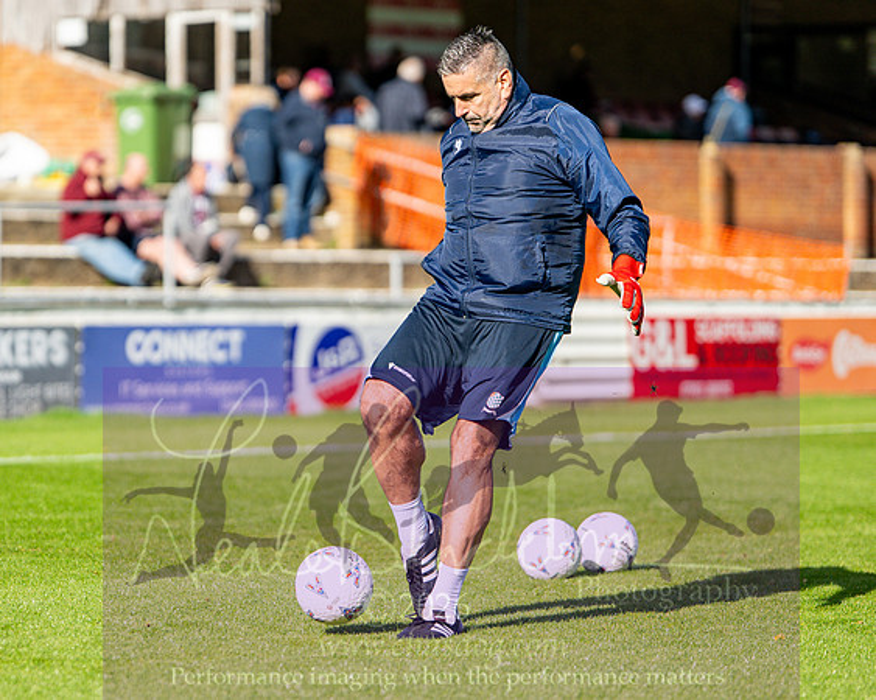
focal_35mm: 165
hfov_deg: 11.7
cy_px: 320
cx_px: 275
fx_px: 4267
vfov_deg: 9.4
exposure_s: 1/8000
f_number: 1.4
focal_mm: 85
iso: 100
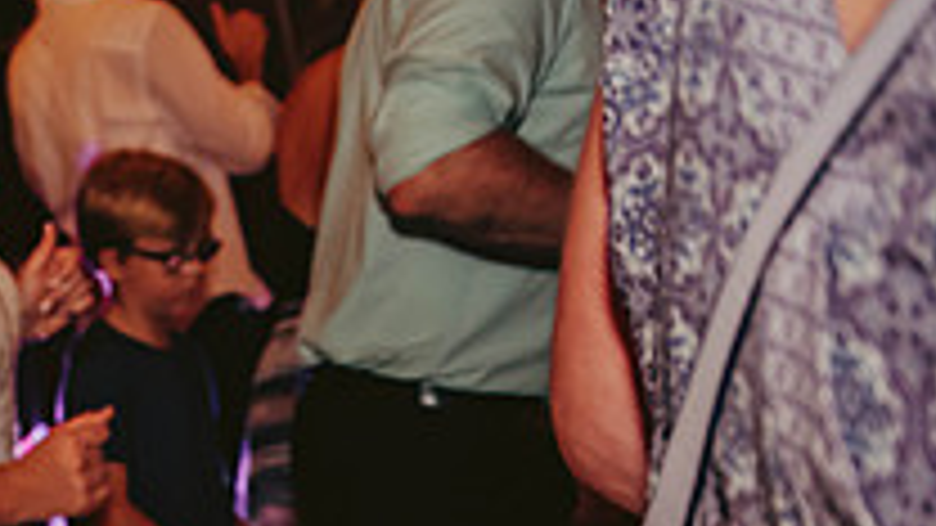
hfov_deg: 23.6
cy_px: 771
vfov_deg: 13.9
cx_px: -189
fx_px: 2035
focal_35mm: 82
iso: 1250
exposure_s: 1/125
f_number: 2.8
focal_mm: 28
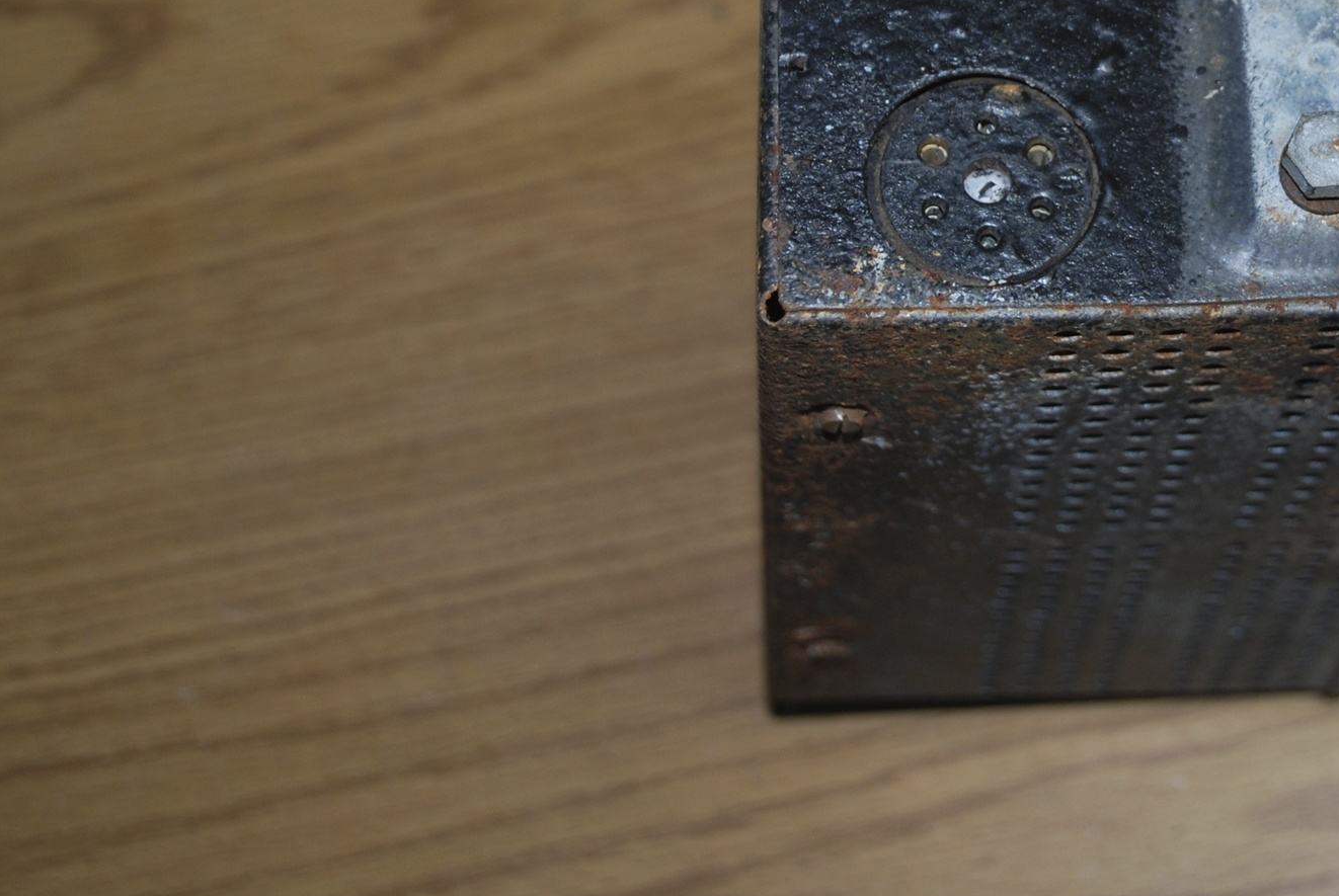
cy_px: 99
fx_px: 3275
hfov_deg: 22.5
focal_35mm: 88
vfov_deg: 15.4
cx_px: 1233
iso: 200
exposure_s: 1/60
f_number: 4.2
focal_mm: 31
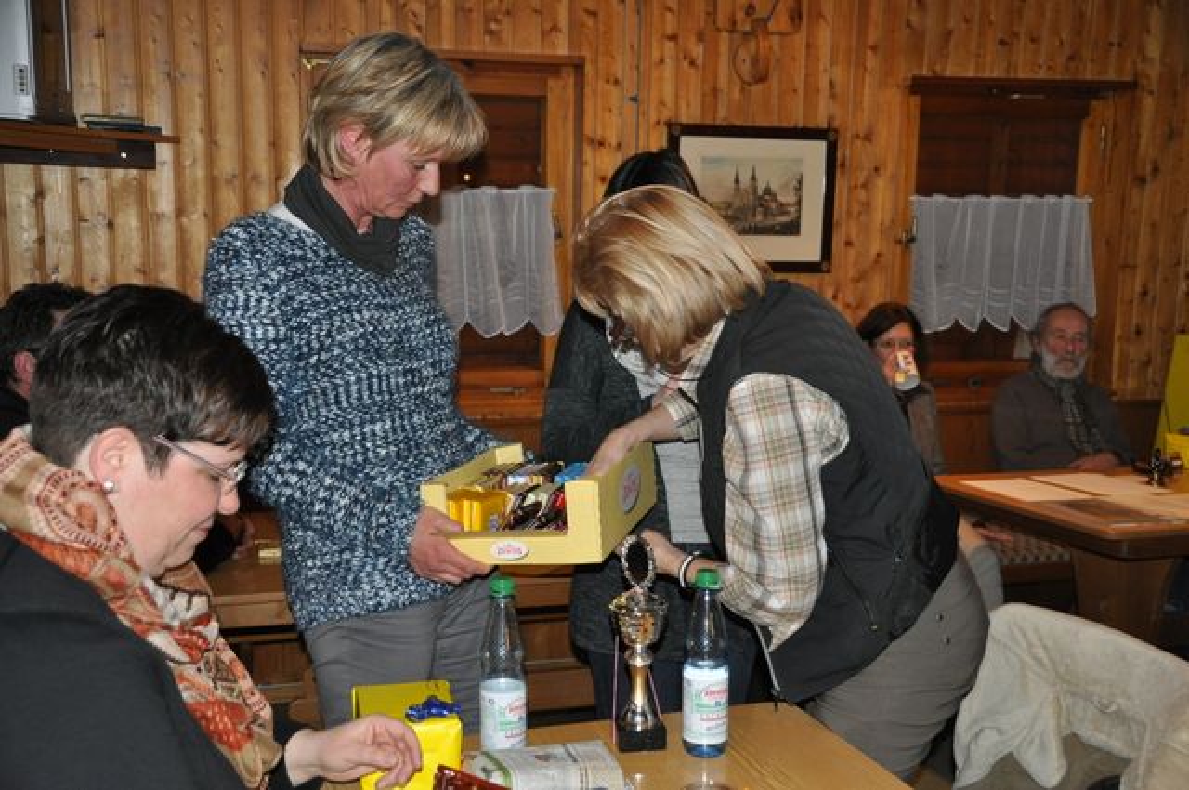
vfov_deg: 31.8
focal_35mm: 42
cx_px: 594
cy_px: 395
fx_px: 1385
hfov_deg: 46.5
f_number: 4
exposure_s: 1/60
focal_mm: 28
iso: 800
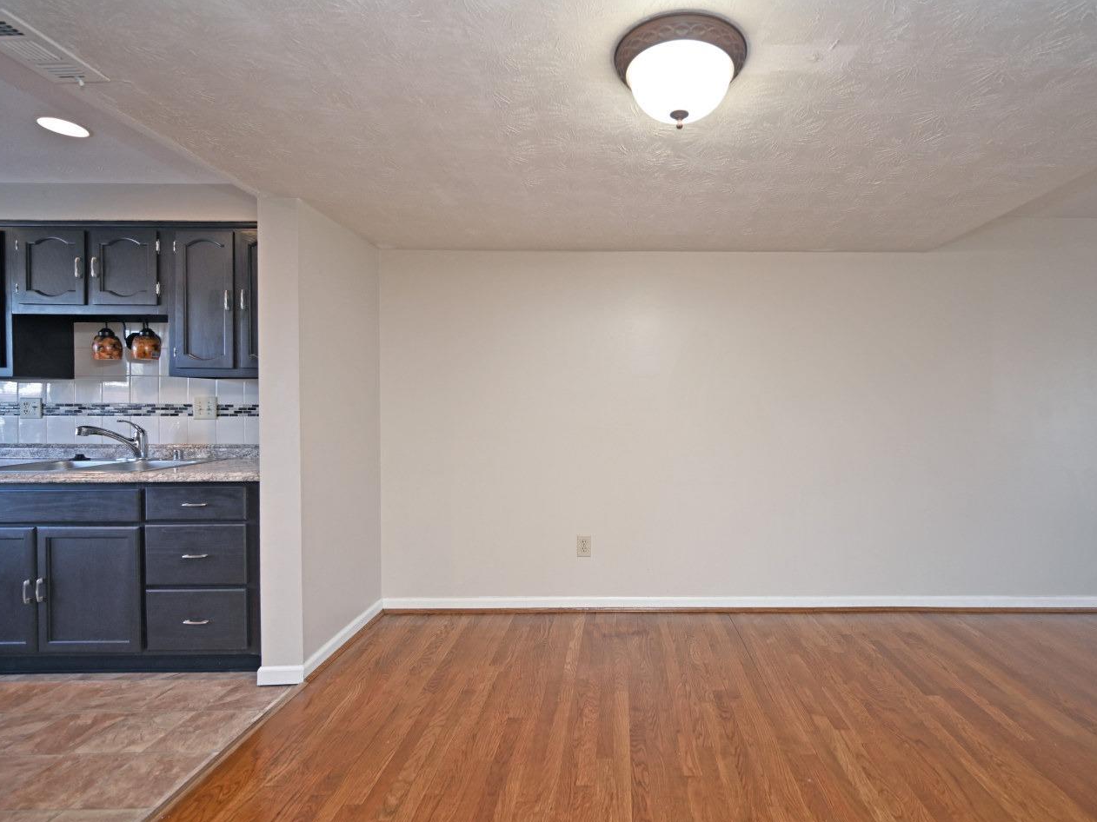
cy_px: 405
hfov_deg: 94.0
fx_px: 507
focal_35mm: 16
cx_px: 616
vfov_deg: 78.1
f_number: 4
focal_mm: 14
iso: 400
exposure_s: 1/60
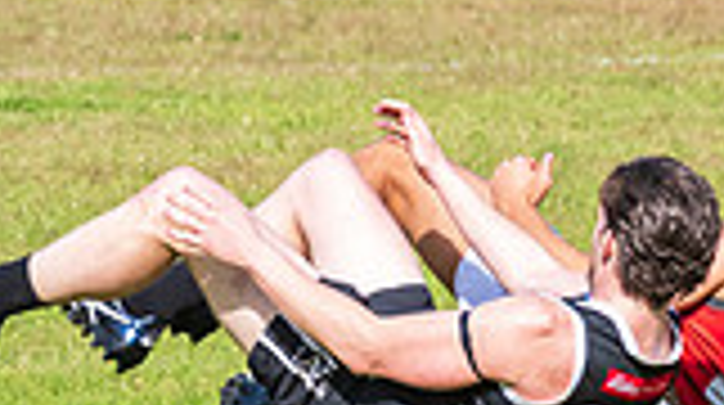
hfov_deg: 1.7
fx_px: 24939
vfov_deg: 0.9
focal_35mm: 1301
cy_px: -230
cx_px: -326
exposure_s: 1/1600
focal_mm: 280
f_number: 9
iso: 800
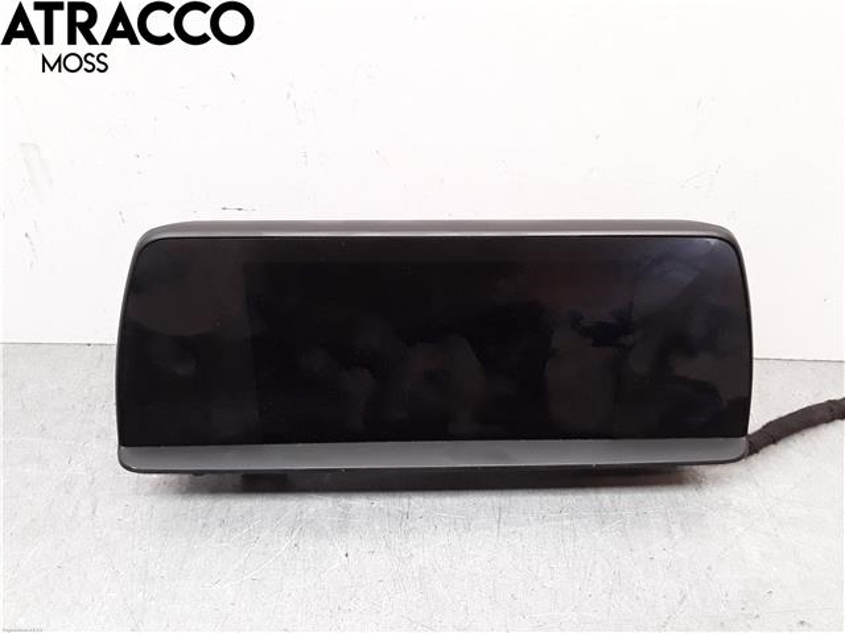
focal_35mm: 28
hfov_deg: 63.4
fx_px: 683
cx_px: 422
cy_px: 316
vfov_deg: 49.7
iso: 100
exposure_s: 1/100
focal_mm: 2.91
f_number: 1.9
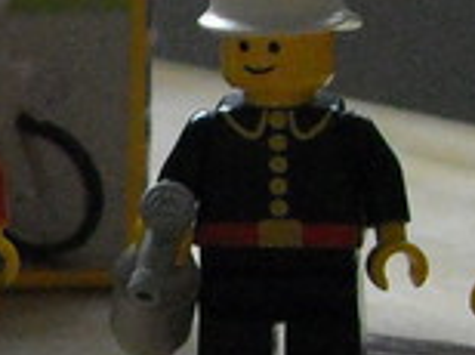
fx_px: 2809
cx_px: -490
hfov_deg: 9.1
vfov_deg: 7.2
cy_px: 397
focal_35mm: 205
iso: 496
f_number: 2.8
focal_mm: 5.7
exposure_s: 1/135
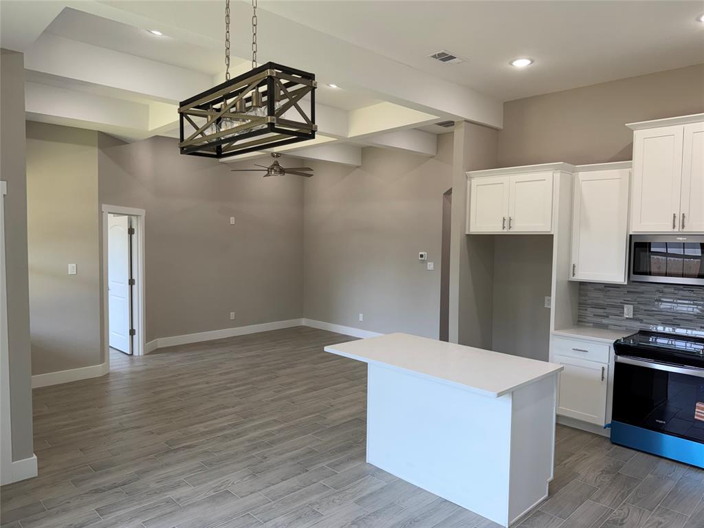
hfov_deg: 71.6
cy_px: 264
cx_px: 352
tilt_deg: -3.8
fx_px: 488
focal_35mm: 24
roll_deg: -0.4
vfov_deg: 56.8
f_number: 1.78
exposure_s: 1/120
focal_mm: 6.76
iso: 64
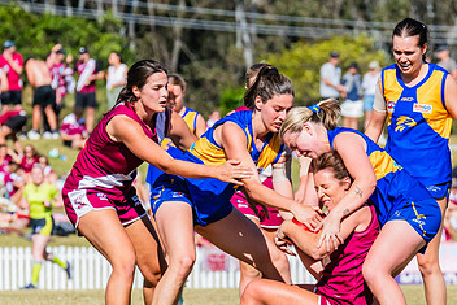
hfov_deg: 3.2
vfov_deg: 2.1
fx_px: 8153
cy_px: 195
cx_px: 268
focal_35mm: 642
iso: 800
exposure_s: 1/1600
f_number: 11
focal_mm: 330
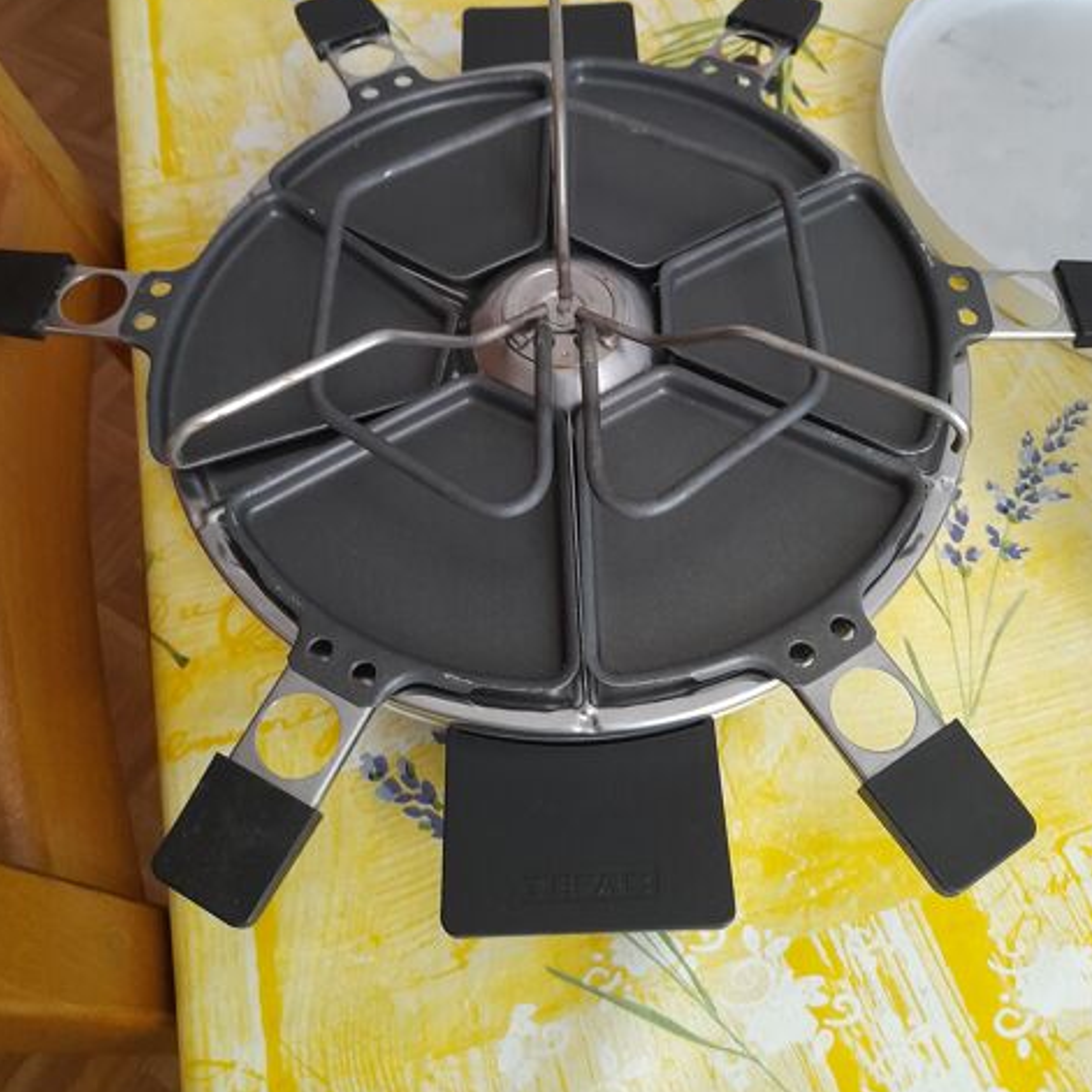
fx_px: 1071
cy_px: 373
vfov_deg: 53.1
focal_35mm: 30
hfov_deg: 54.0
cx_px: 543
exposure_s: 1/33
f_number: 2
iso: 320
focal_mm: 4.6
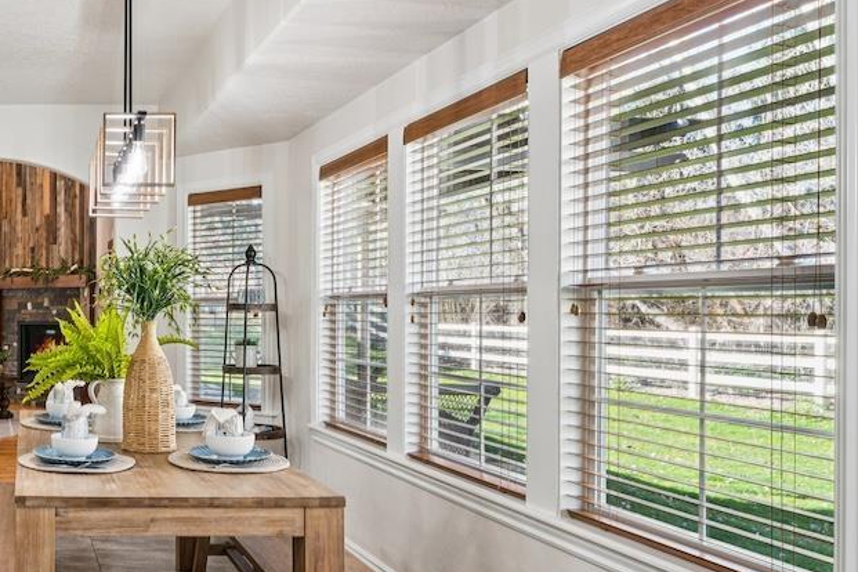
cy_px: 315
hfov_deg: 47.2
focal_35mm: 34
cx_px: 22
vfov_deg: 38.6
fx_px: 816
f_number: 13
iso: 400
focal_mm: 16.6
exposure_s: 1/5
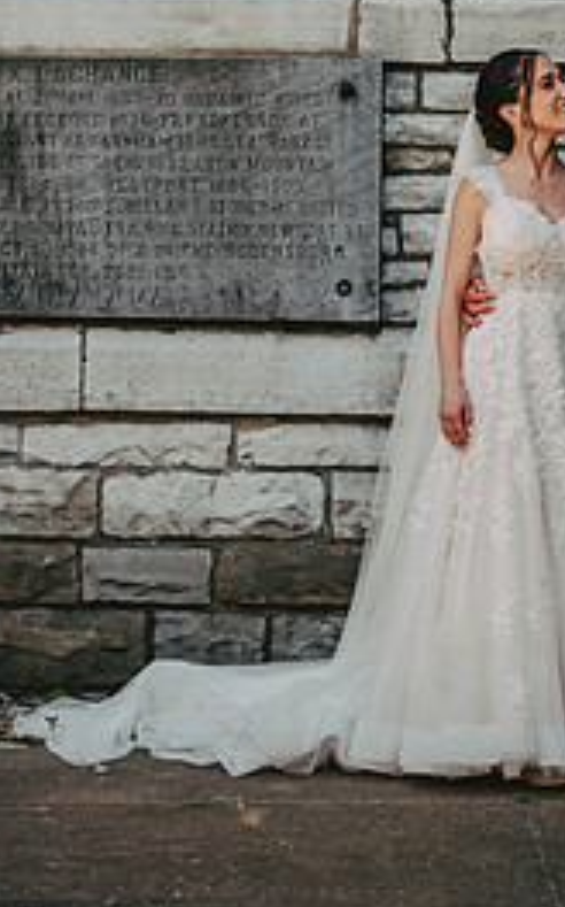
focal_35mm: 122
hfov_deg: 10.7
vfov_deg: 17.0
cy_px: 228
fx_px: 3011
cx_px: 479
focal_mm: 70
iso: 1600
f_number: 2.8
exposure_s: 1/2500
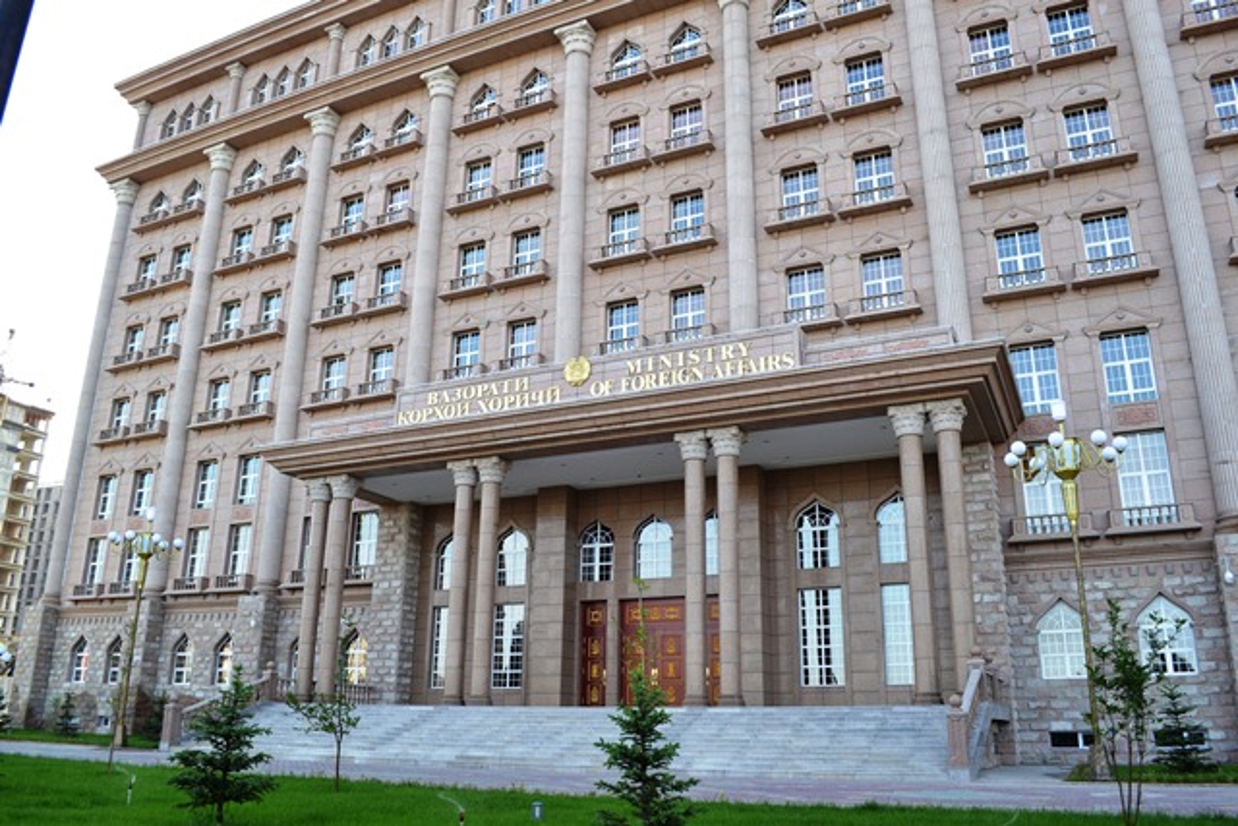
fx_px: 929
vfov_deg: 48.0
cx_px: 619
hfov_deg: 67.4
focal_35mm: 27
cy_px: 413
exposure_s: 1/125
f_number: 5.6
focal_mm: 18
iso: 220
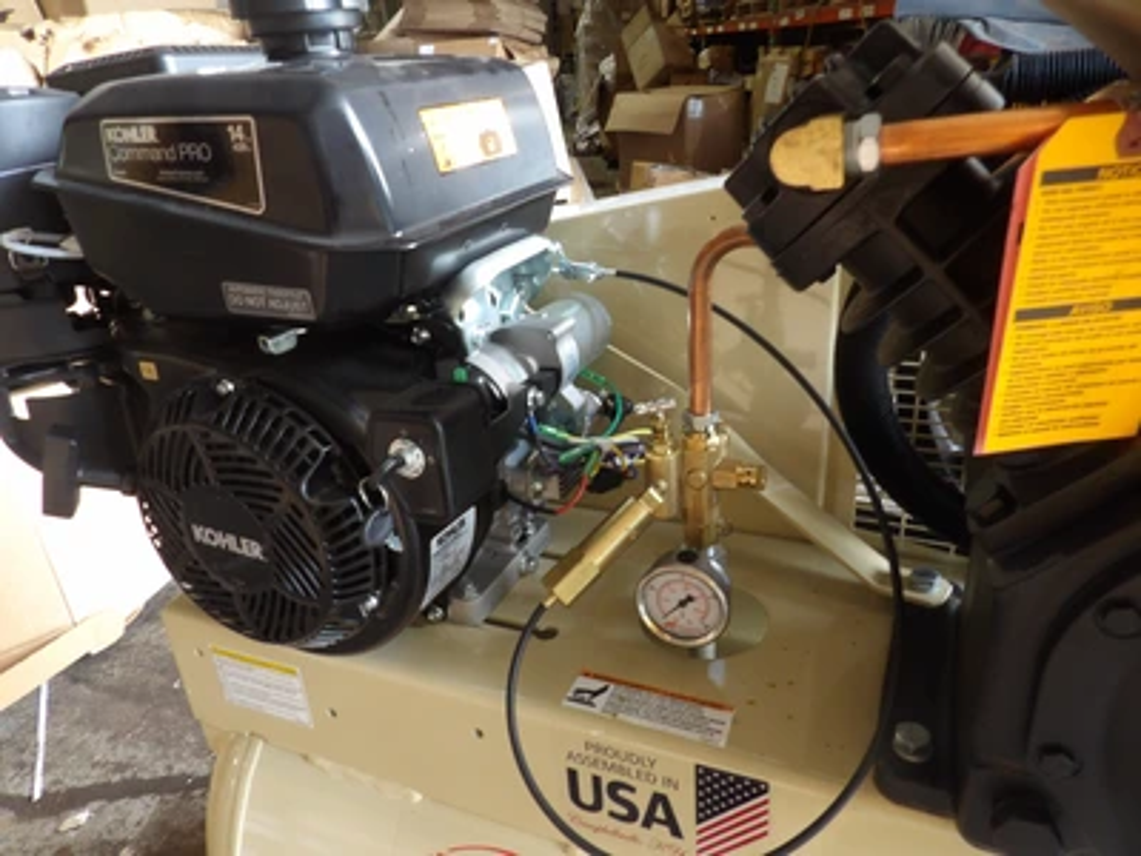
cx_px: 570
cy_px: 428
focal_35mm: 24
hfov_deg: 71.6
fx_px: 791
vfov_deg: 56.8
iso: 200
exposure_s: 1/20
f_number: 3.2
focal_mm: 4.3
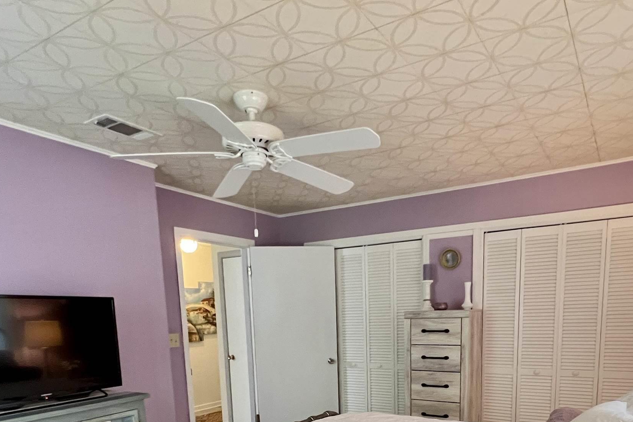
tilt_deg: -9.1
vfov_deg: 45.8
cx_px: 349
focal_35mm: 25
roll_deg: +1.1
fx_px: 440
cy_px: 390
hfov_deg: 71.3
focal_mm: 1.57
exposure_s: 1/60
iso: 640
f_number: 1.8
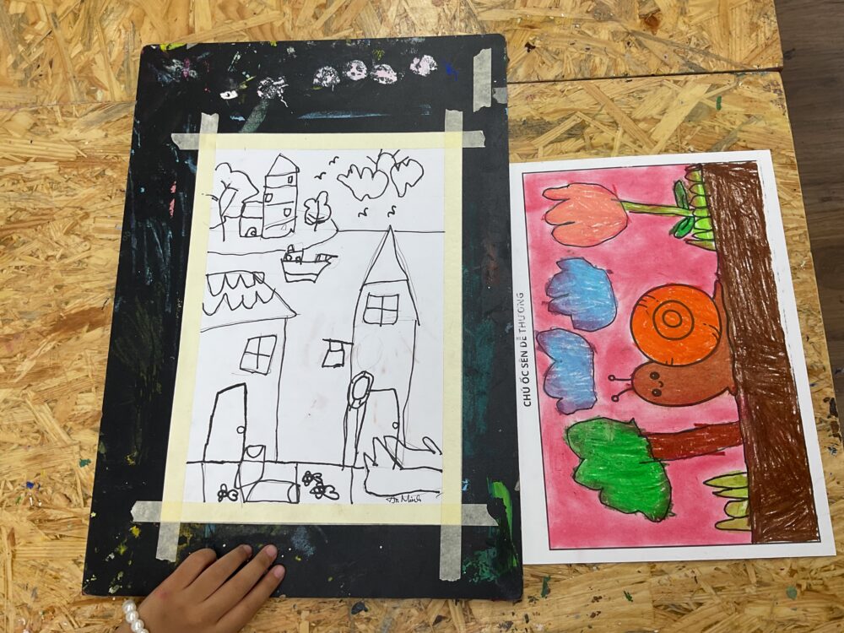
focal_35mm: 29
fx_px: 707
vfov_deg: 48.2
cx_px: 422
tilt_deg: -75.5
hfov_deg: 61.7
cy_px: 316
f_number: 1.8
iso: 16
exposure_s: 1/120
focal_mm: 3
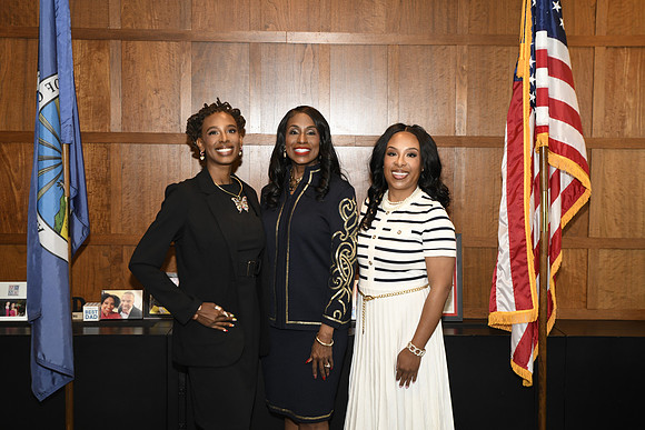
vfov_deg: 29.3
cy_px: 215
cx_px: 322
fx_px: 824
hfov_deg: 42.7
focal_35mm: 46
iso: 1600
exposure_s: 1/60
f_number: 8
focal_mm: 46
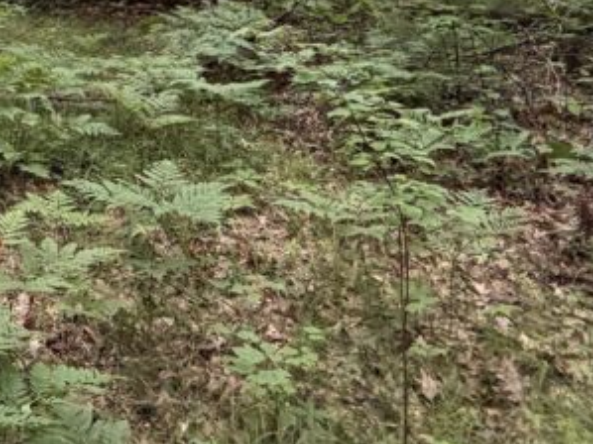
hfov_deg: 34.2
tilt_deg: +2.7
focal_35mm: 50
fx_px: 856
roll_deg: -1.6
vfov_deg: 23.7
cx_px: -23
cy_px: -206
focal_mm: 2.22
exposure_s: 1/121
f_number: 2.2
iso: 250
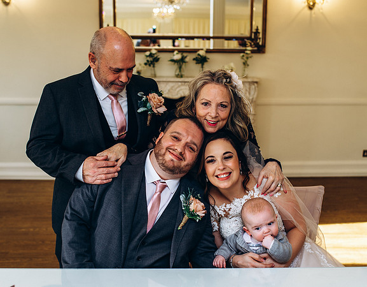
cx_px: 185
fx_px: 516
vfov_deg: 31.0
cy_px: 163
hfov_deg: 39.2
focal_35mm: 48
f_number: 3.5
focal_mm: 35
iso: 125
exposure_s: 1/100
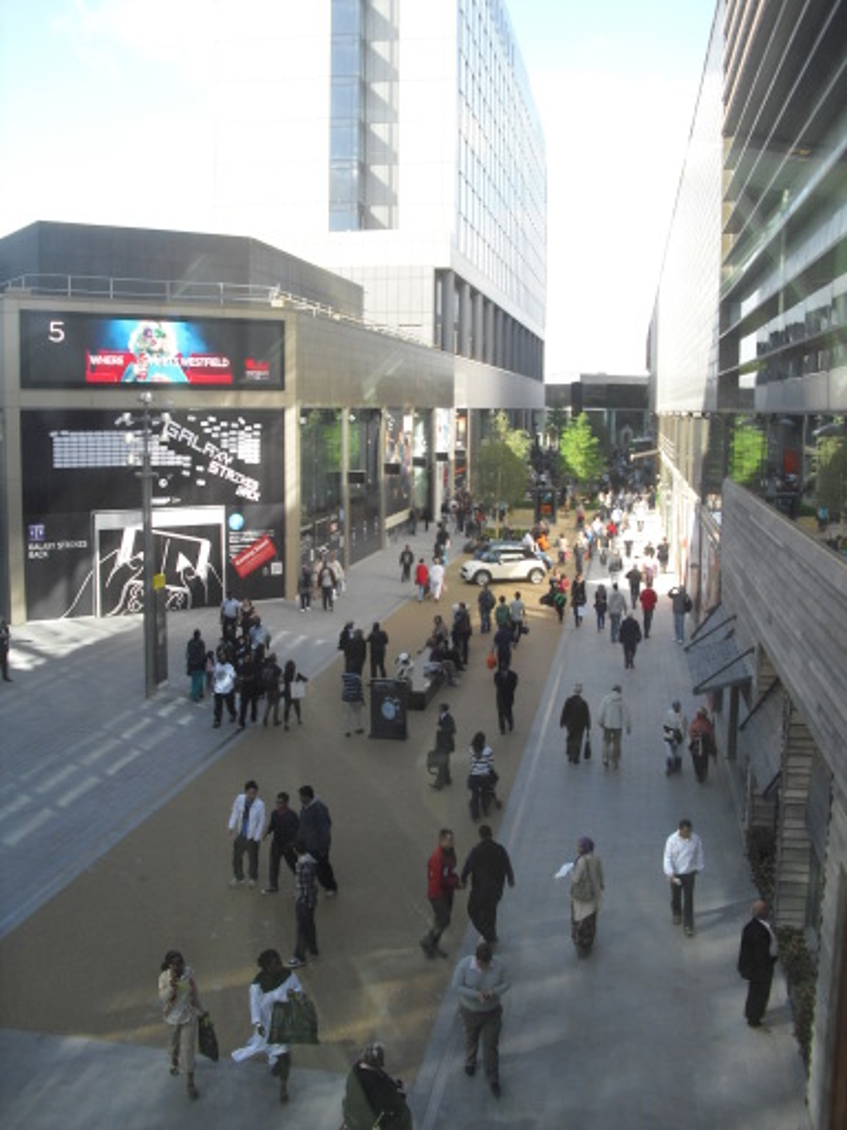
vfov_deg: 51.4
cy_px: 565
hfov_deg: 39.7
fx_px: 1174
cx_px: 424
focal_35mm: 36
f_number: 3.1
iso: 100
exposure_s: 1/200
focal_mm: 6.3
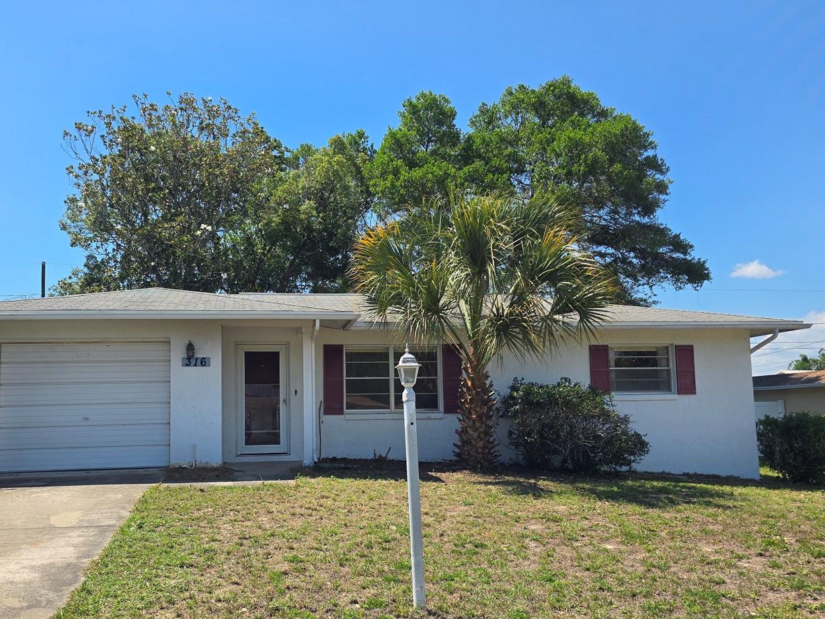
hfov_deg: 59.5
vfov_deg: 46.6
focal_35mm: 30
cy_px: 363
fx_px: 715
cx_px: 336
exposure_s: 1/638
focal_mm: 6.3
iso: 12
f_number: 1.7
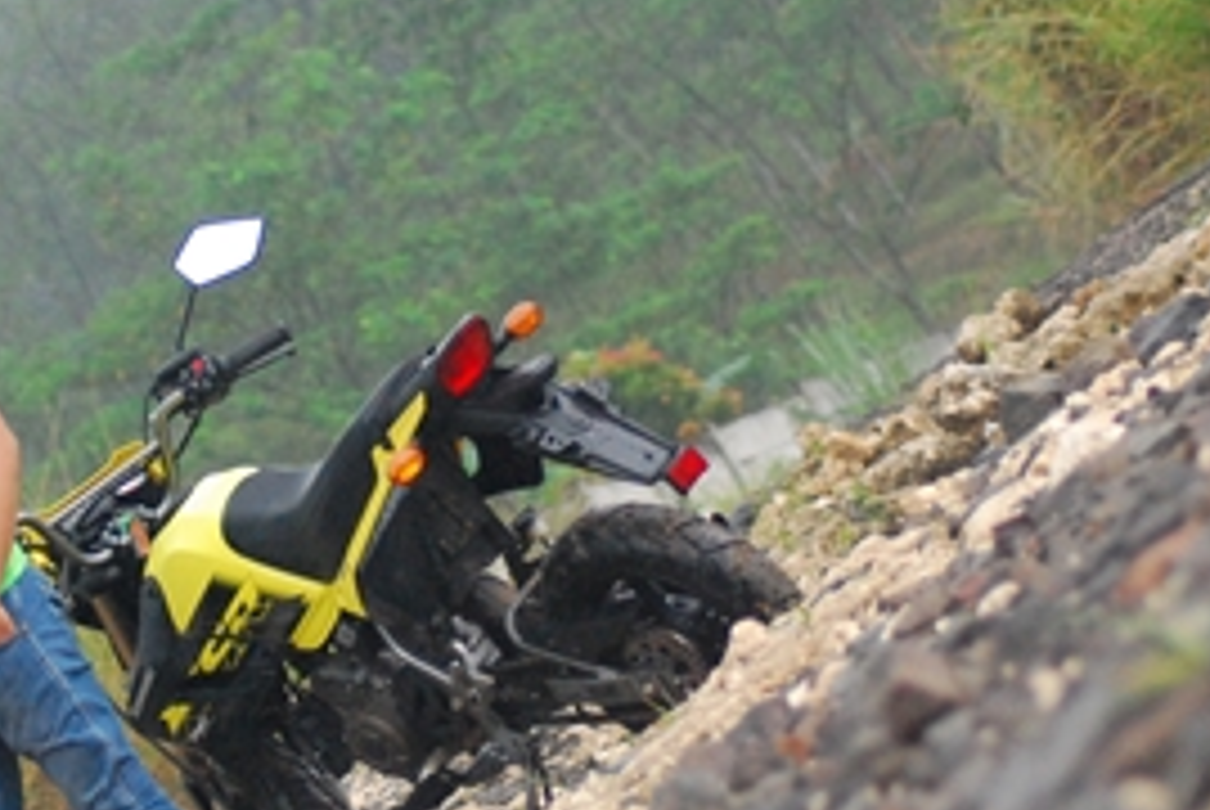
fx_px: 7873
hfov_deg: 8.8
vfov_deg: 5.9
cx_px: 463
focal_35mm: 234
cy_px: 346
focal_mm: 70
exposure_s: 1/320
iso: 1600
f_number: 4.5
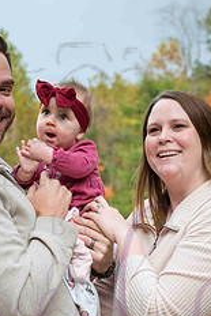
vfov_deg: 20.5
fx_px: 869
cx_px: 91
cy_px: 223
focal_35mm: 99
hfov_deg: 13.8
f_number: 4.5
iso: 400
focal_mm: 51
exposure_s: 1/500
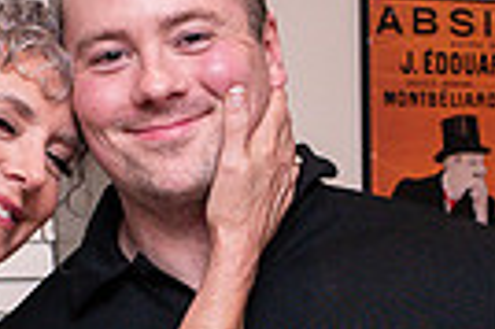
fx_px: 2156
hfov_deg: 13.1
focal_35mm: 157
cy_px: 294
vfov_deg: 8.7
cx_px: 225
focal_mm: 35
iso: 2500
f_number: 5.6
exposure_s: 1/200
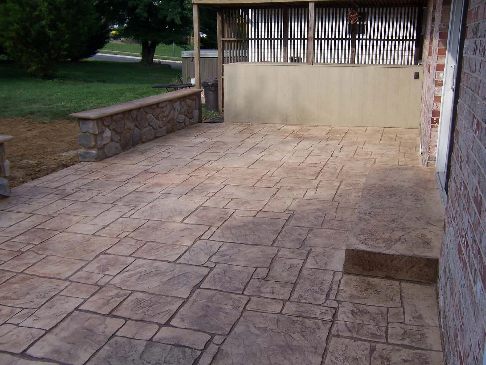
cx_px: 243
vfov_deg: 42.9
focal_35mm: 33
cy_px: 182
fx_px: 463
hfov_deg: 55.4
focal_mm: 5.5
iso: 80
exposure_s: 1/500
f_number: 3.4
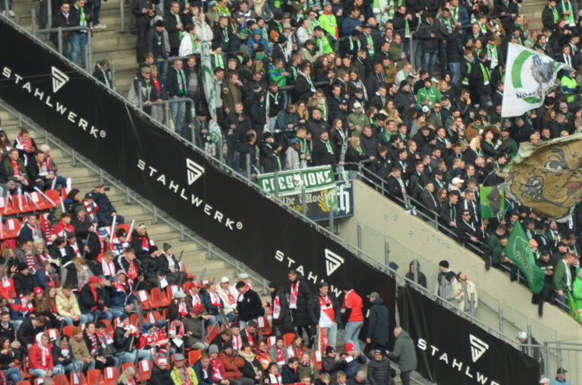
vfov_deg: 4.1
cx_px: 552
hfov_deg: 6.1
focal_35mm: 337
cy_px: 97
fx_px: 5437
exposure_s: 1/250
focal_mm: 105
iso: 560
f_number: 5.6
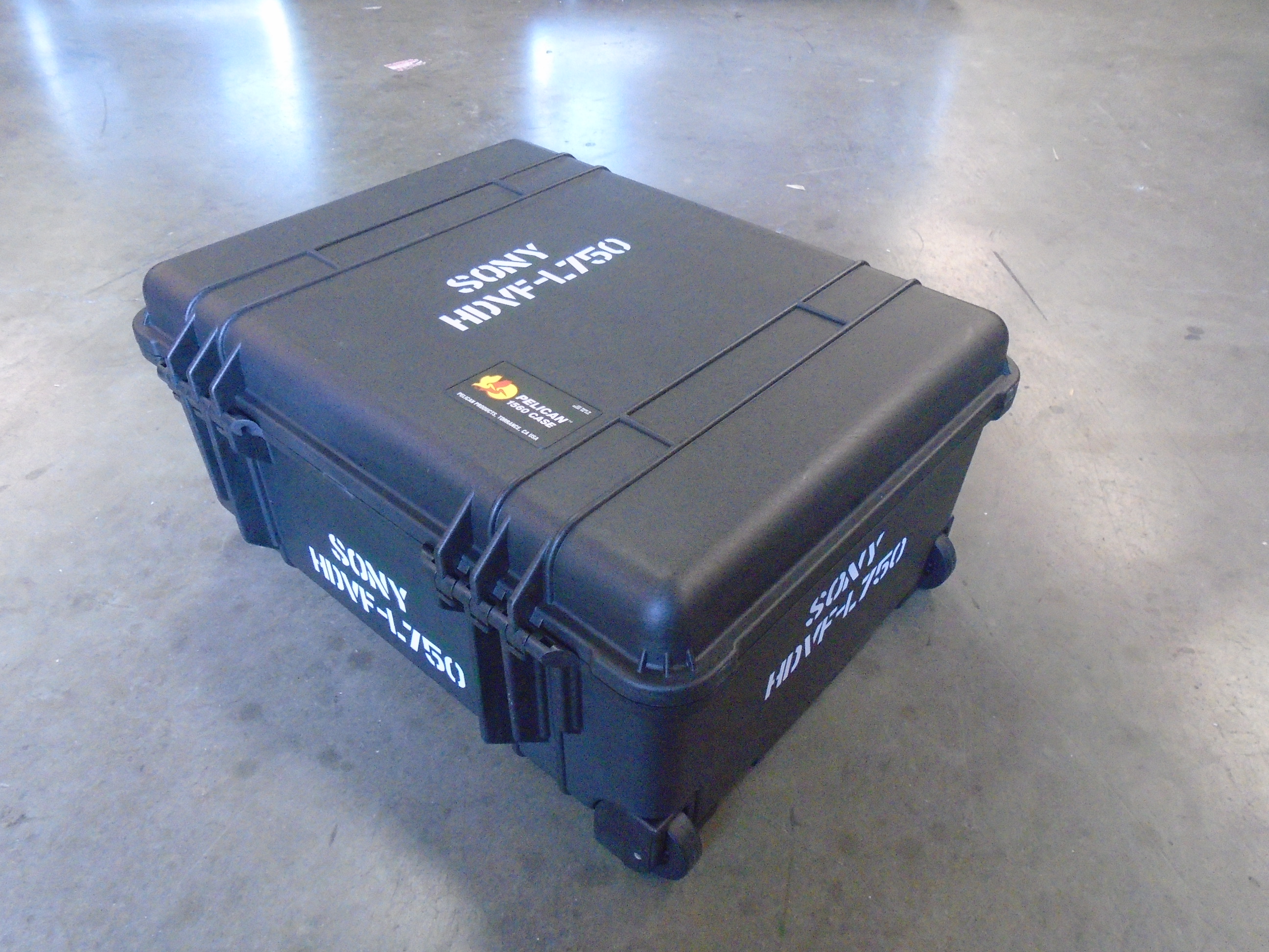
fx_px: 953
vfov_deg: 53.1
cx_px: 634
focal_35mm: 26
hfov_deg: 67.3
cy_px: 476
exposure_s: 1/50
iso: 800
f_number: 3.2
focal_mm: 4.6
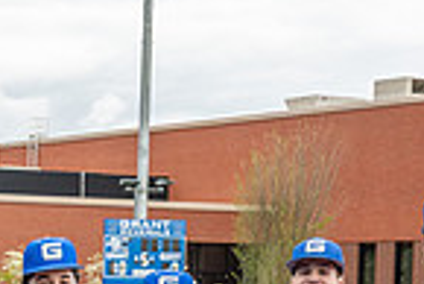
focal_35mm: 161
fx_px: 1898
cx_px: -169
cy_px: 498
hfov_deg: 12.3
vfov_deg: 8.3
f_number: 5.6
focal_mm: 32
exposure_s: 1/500
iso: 560
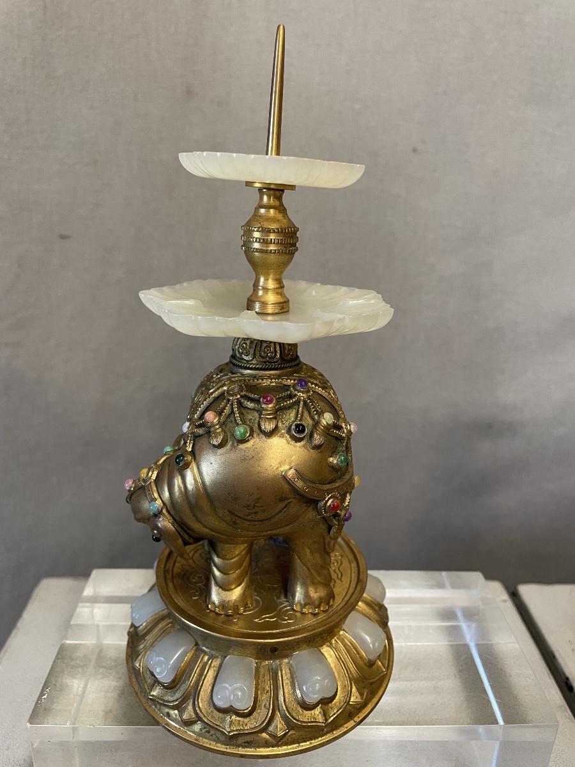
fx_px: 576
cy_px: 384
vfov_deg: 67.3
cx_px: 288
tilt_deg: -17.3
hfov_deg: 53.1
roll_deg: -1.6
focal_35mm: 26
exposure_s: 1/50
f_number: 1.6
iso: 125
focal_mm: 4.2
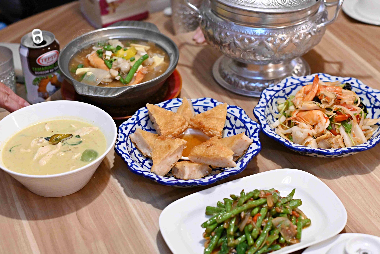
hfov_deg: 27.0
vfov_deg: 18.2
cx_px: 190
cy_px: 127
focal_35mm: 75
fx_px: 792
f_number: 2.8
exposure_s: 1/200
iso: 2800
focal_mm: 50
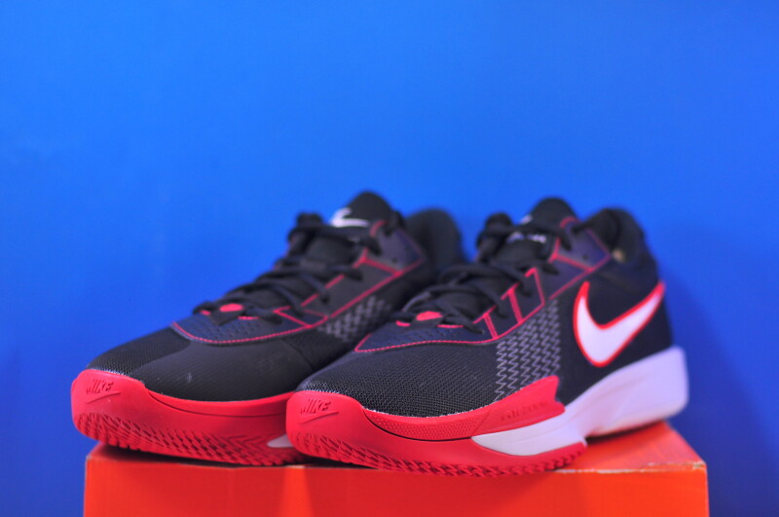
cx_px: 390
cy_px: 258
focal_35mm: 75
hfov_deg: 27.0
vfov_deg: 18.1
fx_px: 1621
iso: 250
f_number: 2.2
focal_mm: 50
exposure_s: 1/320
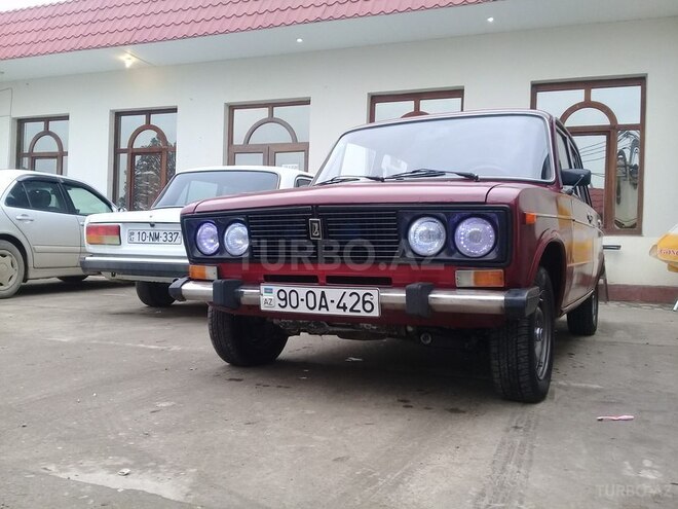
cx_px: 339
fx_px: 607
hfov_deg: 58.4
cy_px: 254
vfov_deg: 45.4
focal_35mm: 31
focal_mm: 3.3
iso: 50
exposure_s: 1/116
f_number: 2.2
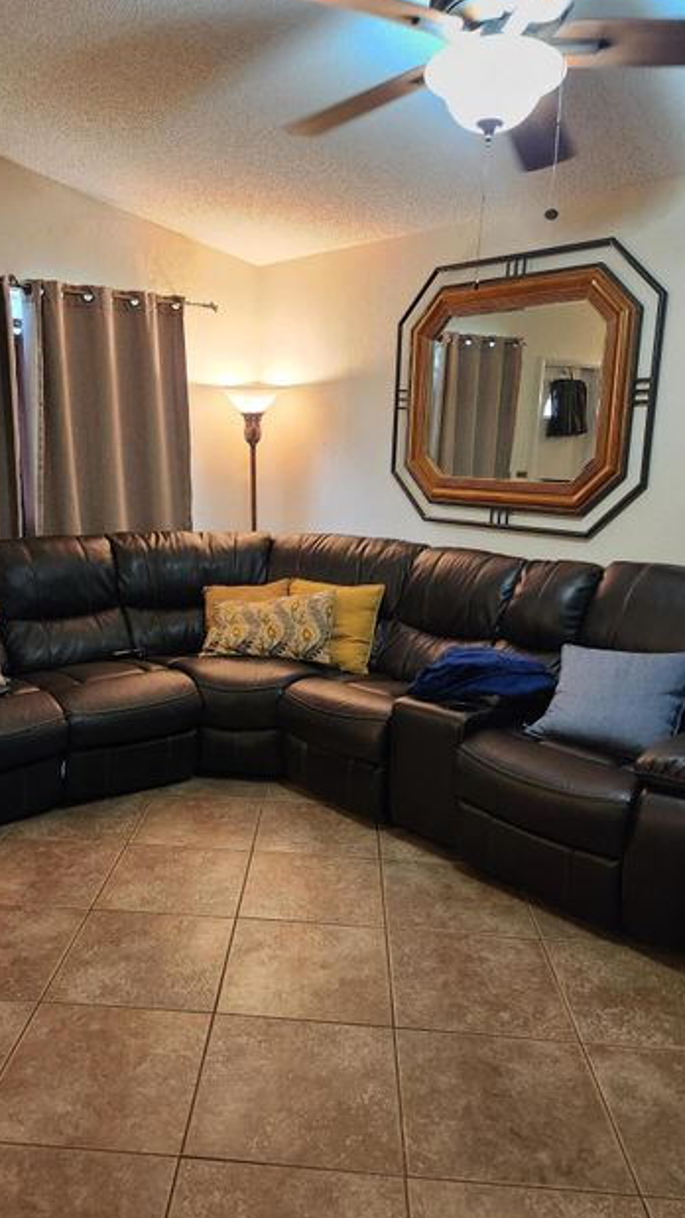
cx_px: 264
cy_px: 595
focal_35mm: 27
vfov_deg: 69.9
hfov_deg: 42.6
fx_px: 872
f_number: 1.8
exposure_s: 1/120
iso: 640
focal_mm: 5.4
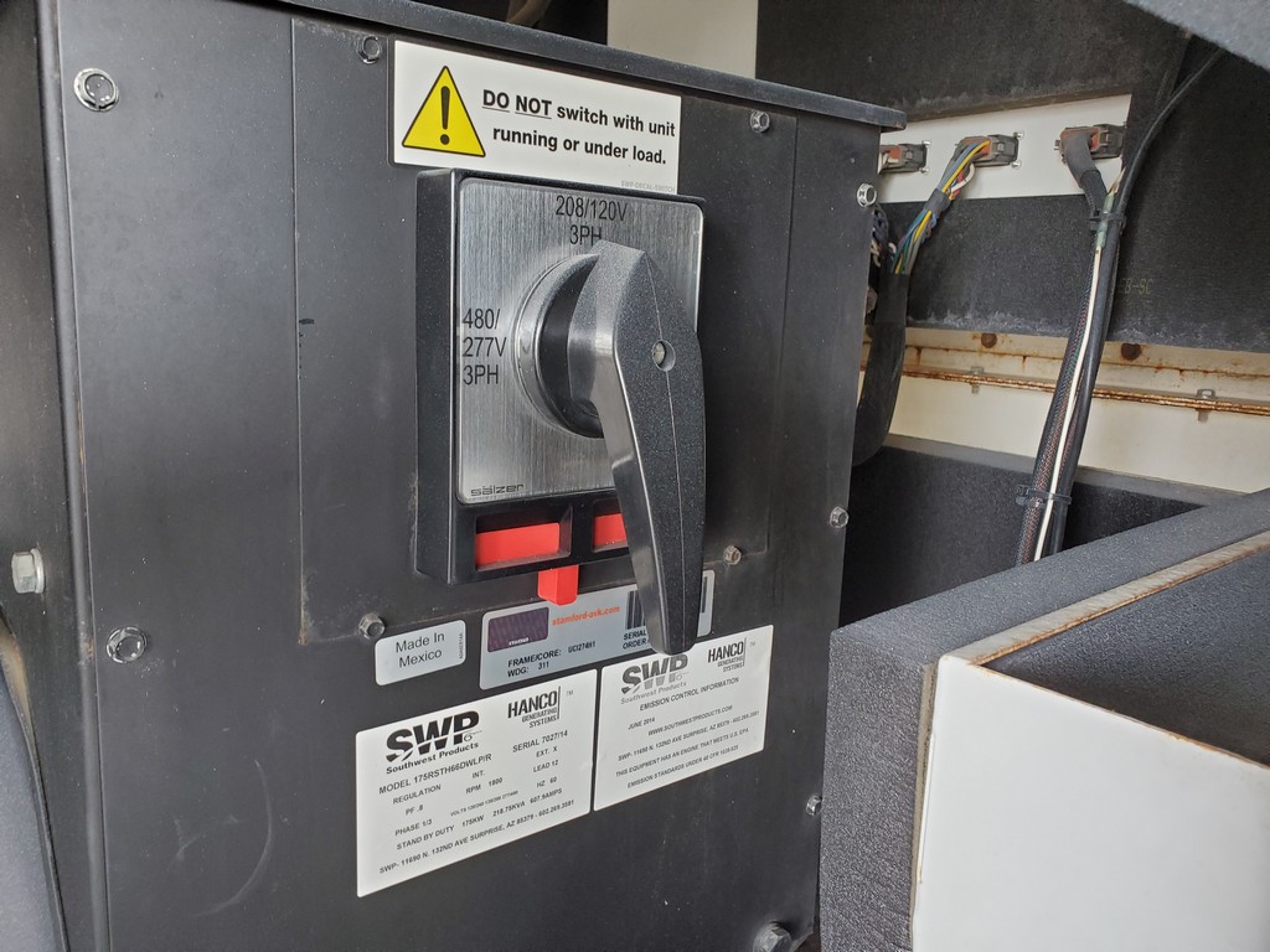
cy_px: 476
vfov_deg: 53.1
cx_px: 635
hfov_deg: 67.3
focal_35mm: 26
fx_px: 954
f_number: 2.4
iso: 160
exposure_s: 1/35
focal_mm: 4.3
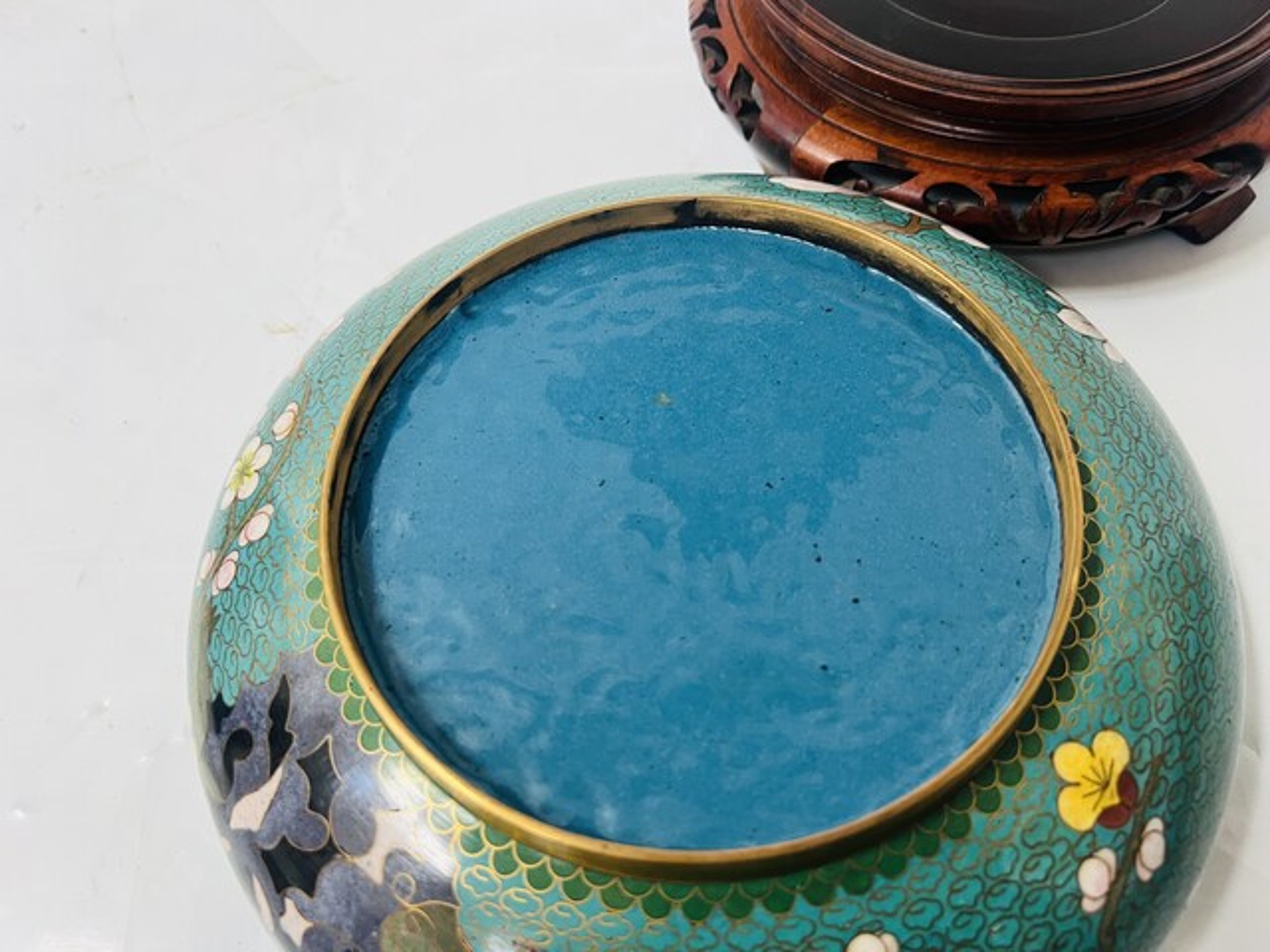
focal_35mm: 26
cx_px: 635
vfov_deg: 53.1
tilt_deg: -60.7
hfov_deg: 67.3
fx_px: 954
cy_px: 476
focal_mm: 5.7
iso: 125
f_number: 1.5
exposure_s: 1/68
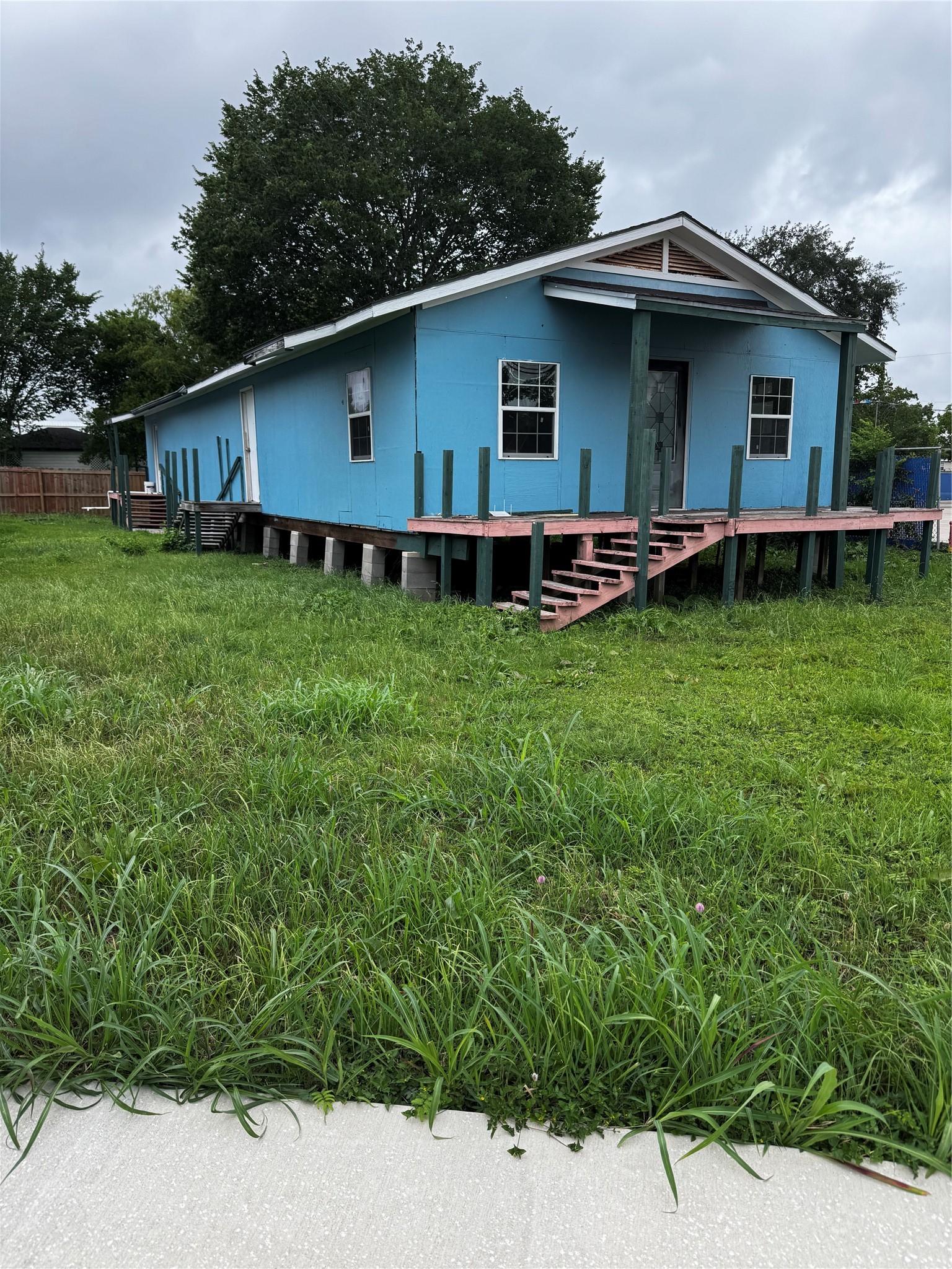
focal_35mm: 24
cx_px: 476
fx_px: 880
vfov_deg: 71.6
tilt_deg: -10.5
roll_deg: -0.8
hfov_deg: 56.8
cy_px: 634
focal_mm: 6.76
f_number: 1.78
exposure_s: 1/747
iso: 80
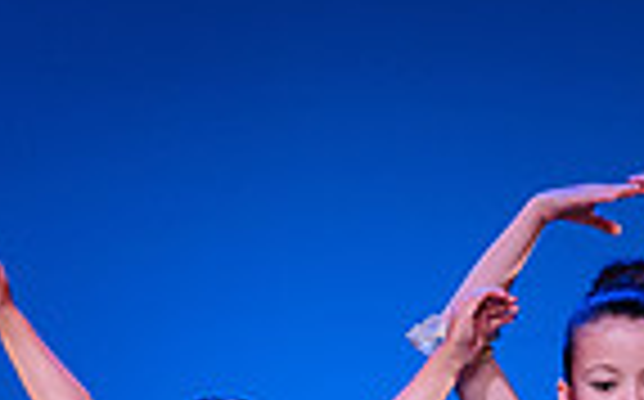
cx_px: 585
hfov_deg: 2.5
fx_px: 14971
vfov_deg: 1.5
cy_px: 739
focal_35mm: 854
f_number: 2.8
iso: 1250
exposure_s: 1/500
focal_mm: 198
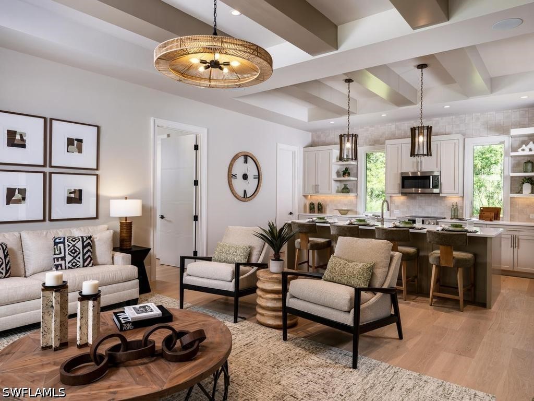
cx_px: 267
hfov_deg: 73.9
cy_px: 200
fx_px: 355
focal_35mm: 23
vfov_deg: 58.9
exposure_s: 1/13
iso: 200
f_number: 11
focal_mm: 28.6
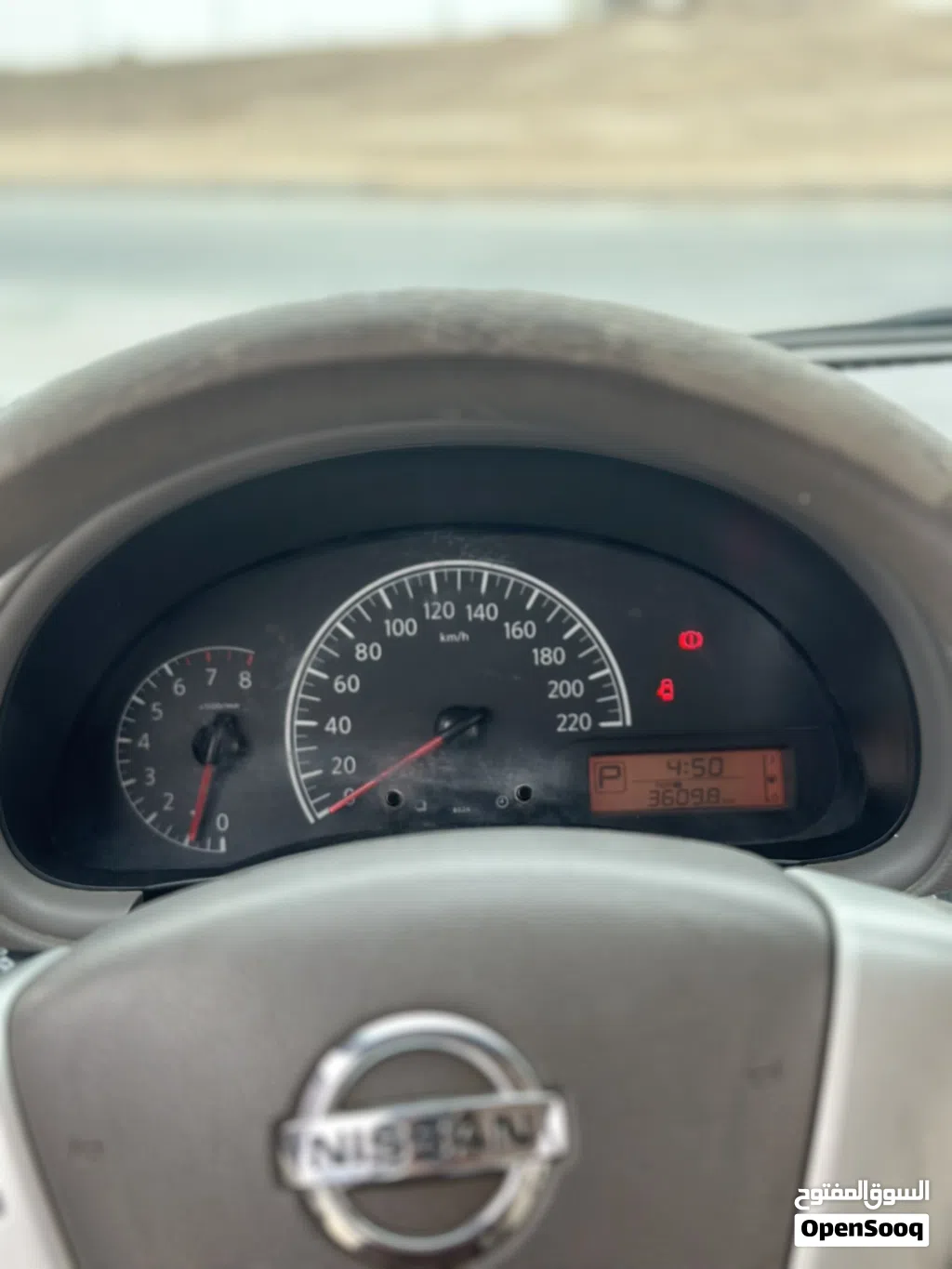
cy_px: 634
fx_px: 1760
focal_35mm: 48
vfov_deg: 39.7
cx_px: 476
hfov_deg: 30.3
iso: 100
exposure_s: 1/172
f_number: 1.78
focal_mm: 6.86
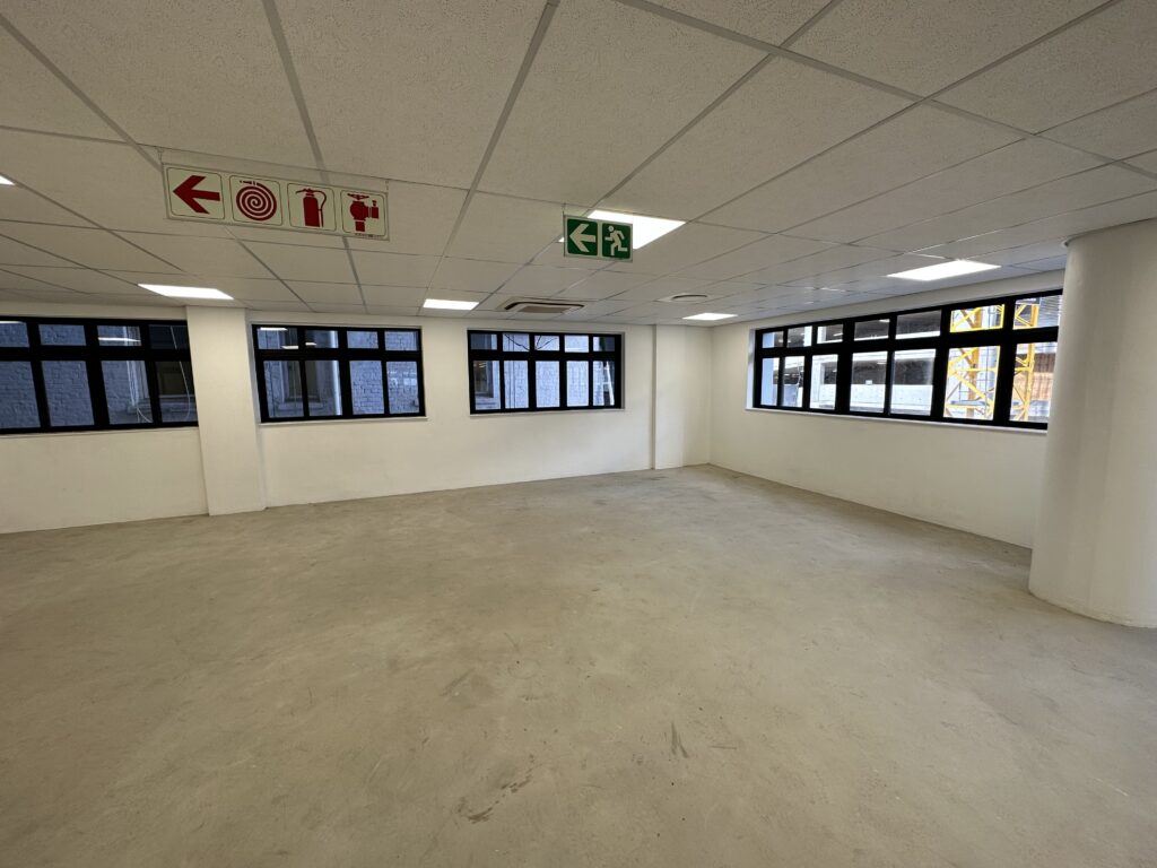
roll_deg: +0.5
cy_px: 434
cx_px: 578
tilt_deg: -7.1
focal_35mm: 14
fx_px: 468
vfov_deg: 85.7
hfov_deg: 102.1
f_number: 2.2
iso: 50
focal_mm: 2.22
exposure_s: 1/100
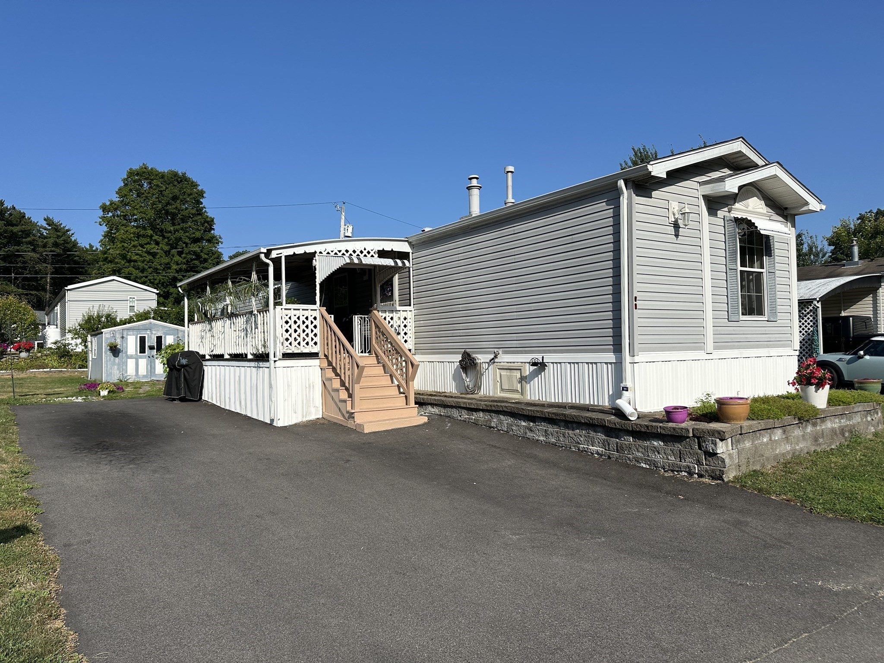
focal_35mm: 24
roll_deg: +1.1
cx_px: 442
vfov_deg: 56.8
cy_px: 332
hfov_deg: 71.6
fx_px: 613
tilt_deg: +1.7
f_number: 1.78
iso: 80
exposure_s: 1/6623
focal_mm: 6.86
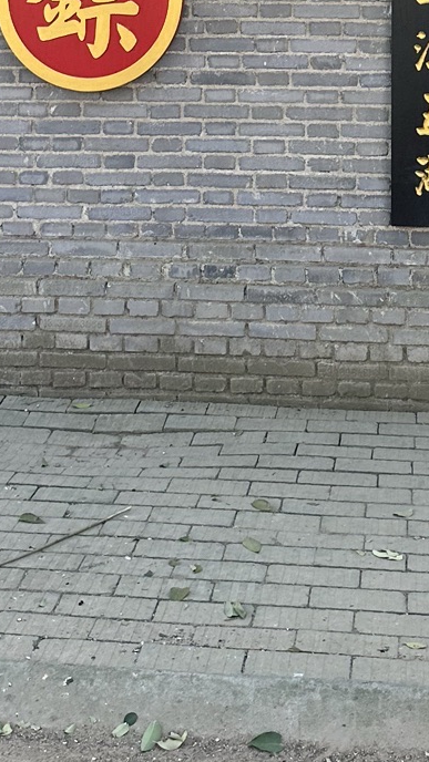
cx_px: 287
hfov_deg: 15.9
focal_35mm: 76
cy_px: -60
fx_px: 1537
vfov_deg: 25.9
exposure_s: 1/167
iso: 80
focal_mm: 6.86
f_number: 1.78
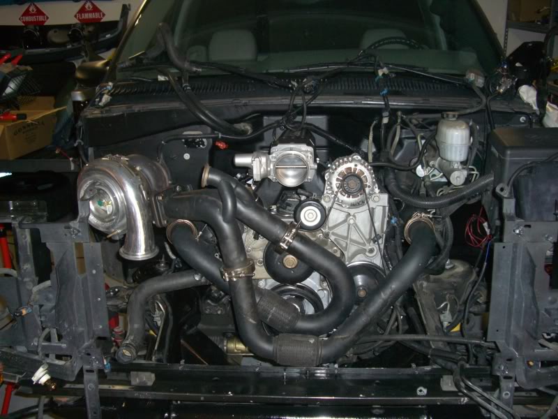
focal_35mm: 38
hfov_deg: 49.0
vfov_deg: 37.7
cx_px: 279
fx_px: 613
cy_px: 210
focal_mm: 7.9
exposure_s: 1/60
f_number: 2.8
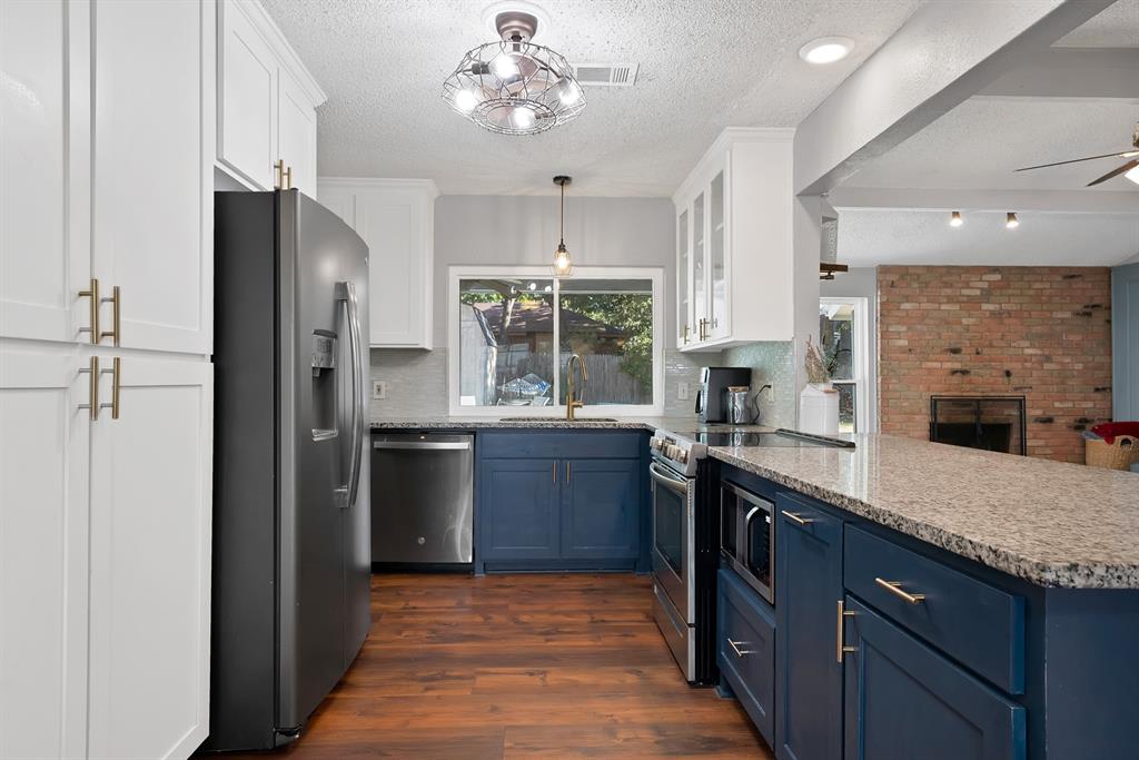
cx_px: 570
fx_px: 633
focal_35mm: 20
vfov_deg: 61.9
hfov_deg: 84.0
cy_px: 380
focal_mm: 20
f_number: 9
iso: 640
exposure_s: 1/3
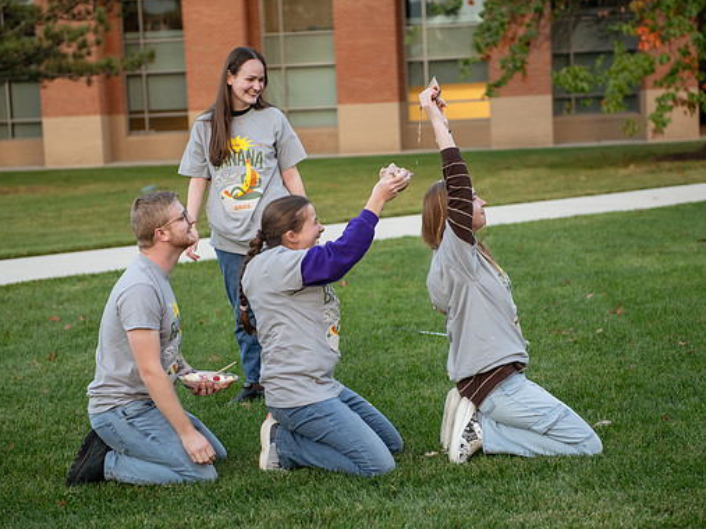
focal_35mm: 77
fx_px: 1570
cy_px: 267
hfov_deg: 25.3
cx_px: 363
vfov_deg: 19.1
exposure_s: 1/320
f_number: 3.2
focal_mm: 70
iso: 800
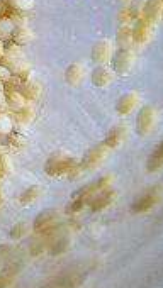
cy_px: -73
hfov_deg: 9.7
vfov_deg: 20.5
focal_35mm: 96
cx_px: -324
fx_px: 735
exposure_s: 1/100
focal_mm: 4.5
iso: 400
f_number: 3.2
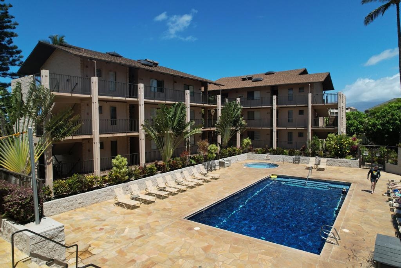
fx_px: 245
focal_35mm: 22
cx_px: 200
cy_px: 134
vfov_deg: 57.2
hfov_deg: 78.6
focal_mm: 8.38
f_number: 2.8
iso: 110
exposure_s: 1/320
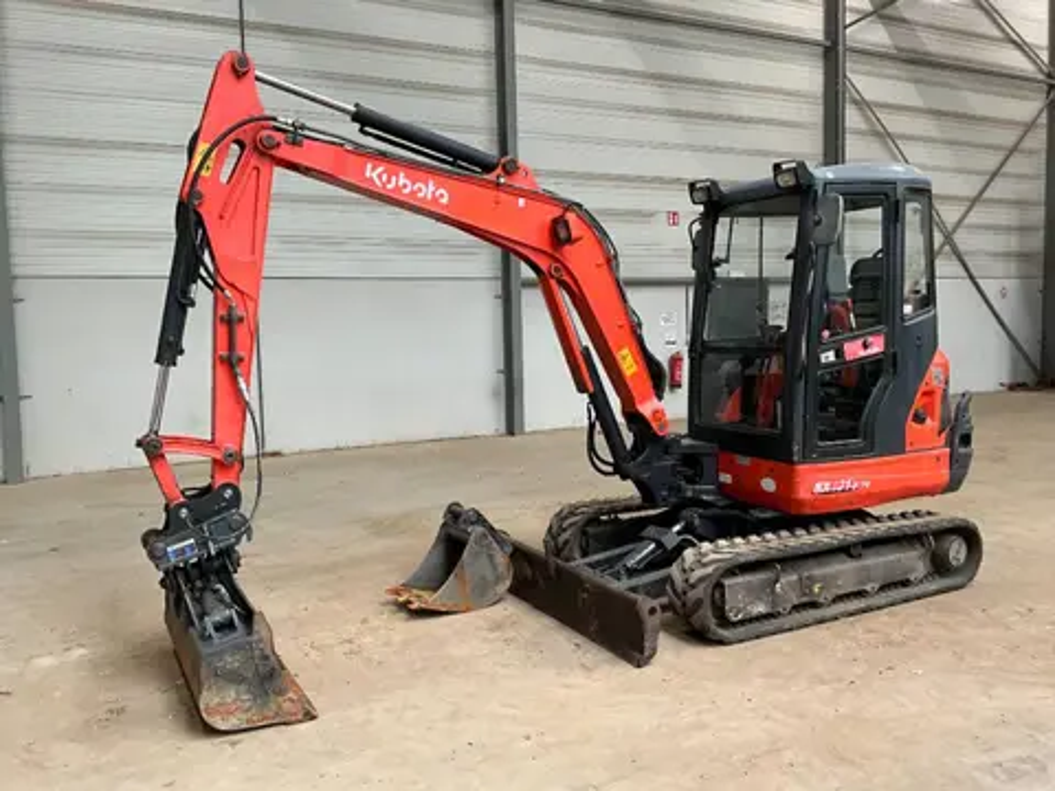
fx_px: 884
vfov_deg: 48.2
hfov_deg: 61.7
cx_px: 528
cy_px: 396
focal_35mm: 29
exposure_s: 1/60
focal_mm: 3
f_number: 1.8
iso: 80
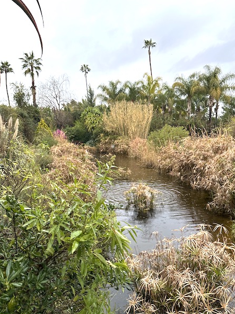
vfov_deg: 67.3
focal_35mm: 26
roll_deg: +0.9
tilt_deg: -7.9
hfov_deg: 53.0
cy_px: 166
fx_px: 235
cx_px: 118
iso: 80
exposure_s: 1/952
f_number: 1.78
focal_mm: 6.86
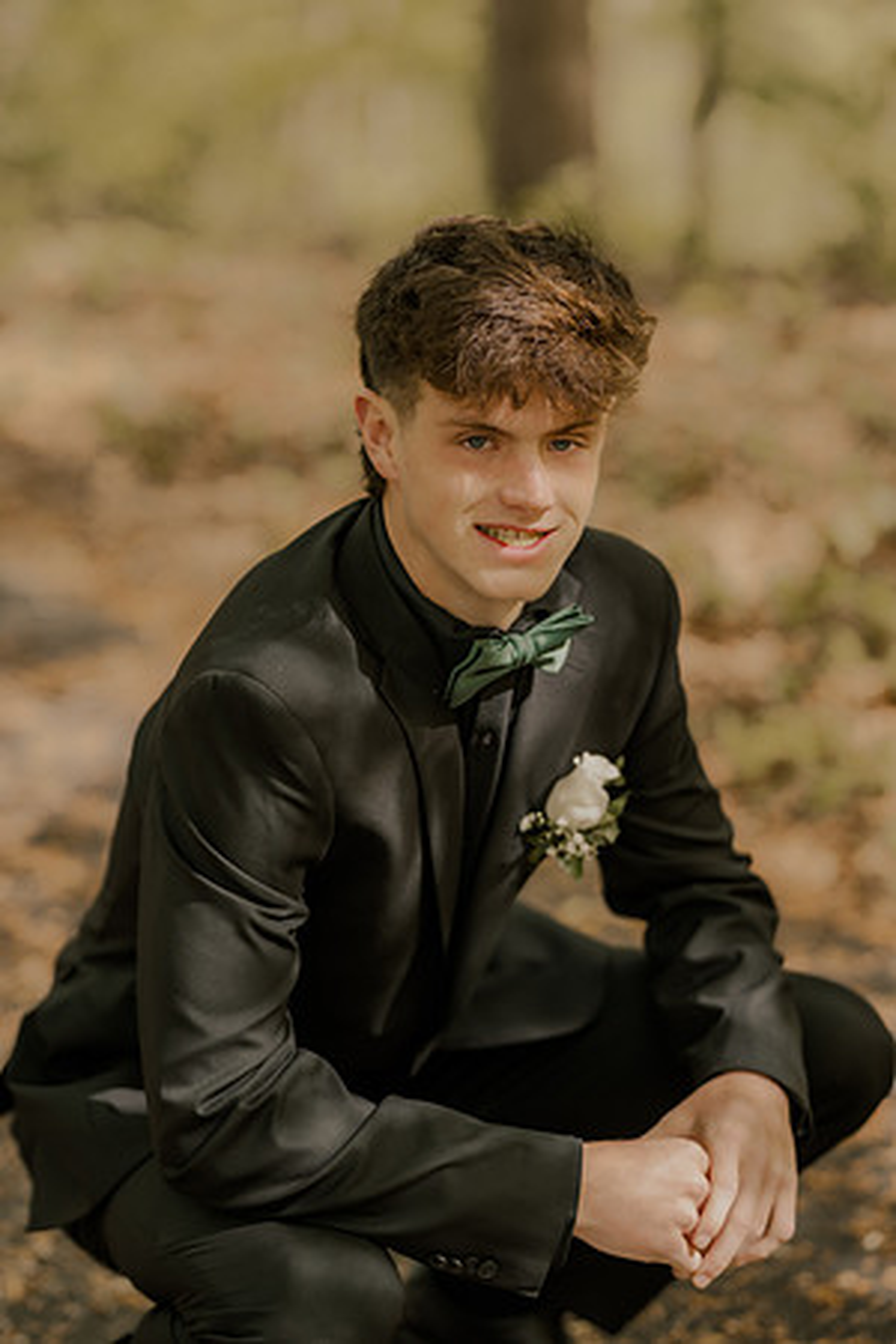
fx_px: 3173
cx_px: 448
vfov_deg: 23.9
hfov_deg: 16.1
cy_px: 672
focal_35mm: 85
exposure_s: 1/400
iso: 100
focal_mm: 85
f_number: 2
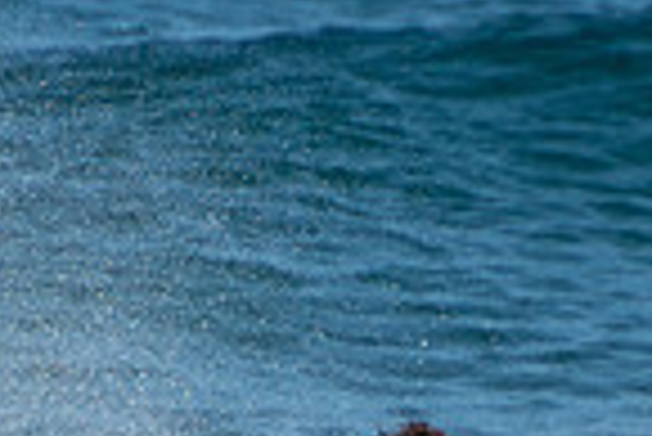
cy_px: 699
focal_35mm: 2395
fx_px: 43419
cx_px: 409
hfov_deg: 0.9
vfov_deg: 0.6
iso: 400
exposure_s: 1/1600
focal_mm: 400
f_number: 5.6
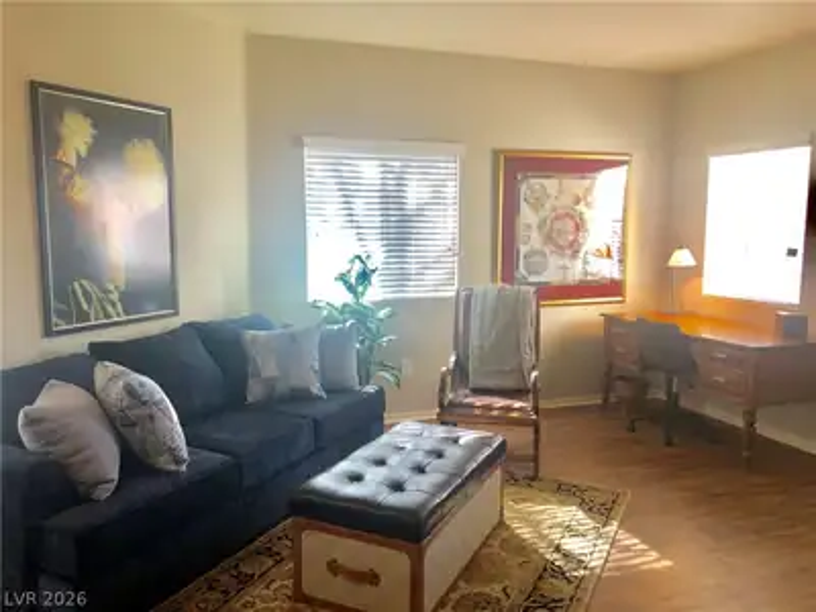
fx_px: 660
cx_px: 408
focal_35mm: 28
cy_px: 306
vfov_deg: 49.7
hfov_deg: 63.4
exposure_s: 1/30
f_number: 1.8
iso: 40
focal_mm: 3.99
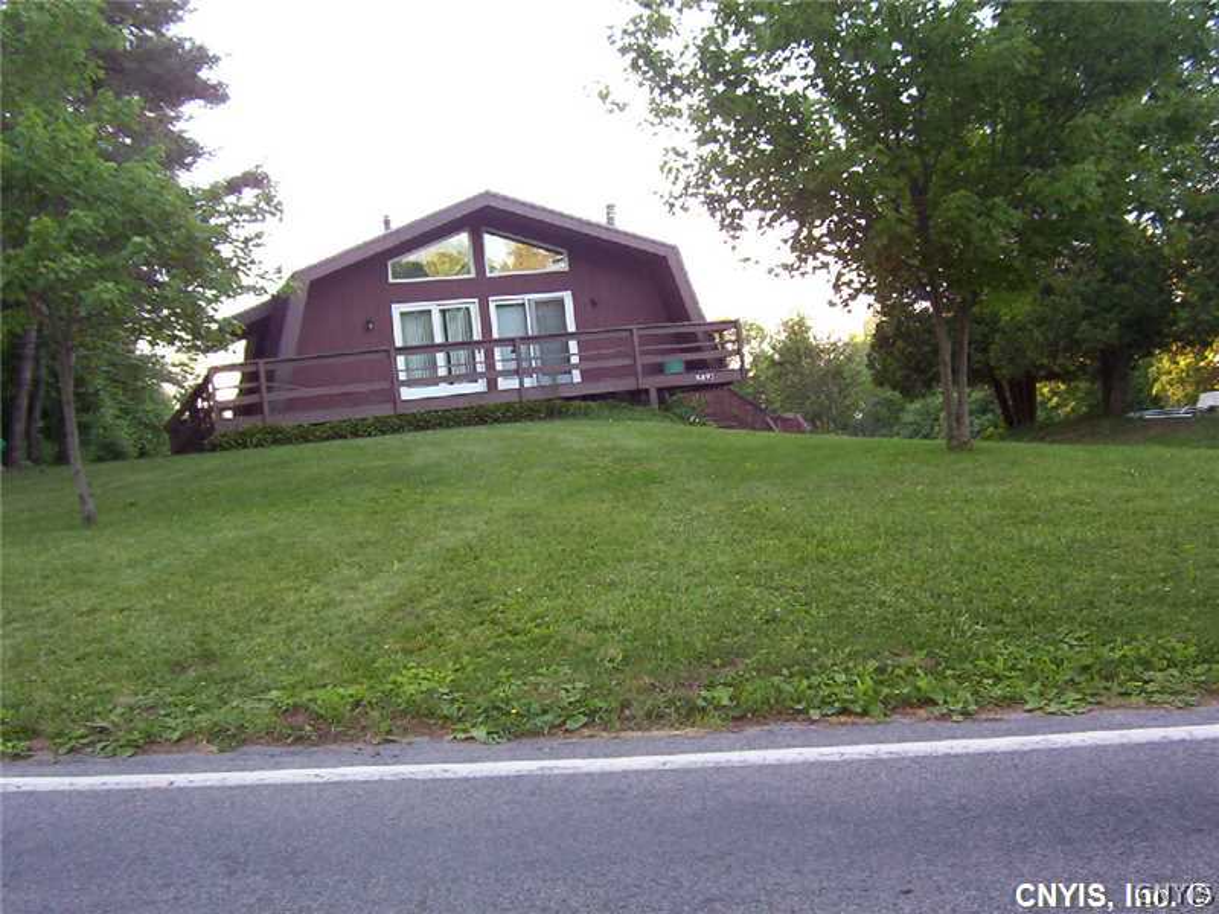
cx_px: 610
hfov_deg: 51.4
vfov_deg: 39.7
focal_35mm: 36
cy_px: 457
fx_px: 1268
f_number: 2.76
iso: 100
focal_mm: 5.54
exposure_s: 1/72.7
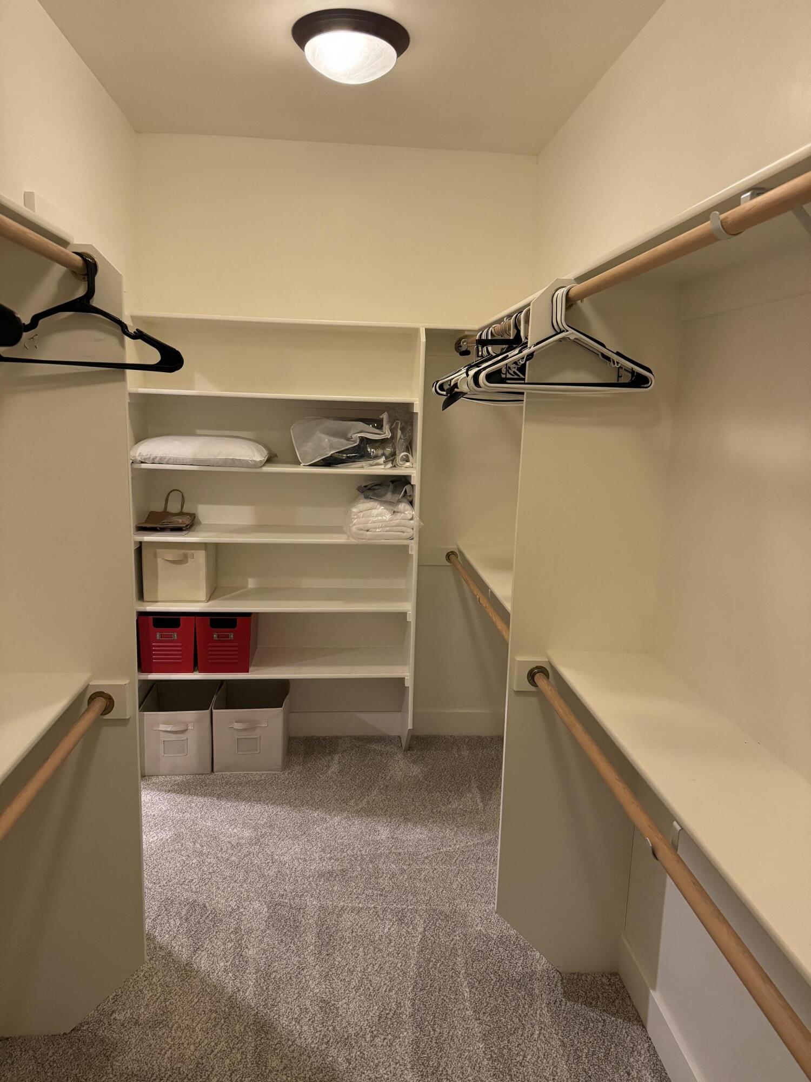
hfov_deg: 56.8
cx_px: 406
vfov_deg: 71.6
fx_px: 750
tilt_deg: -9.9
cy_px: 541
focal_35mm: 24
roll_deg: -1.6
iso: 640
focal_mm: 6.86
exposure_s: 1/60
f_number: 1.78
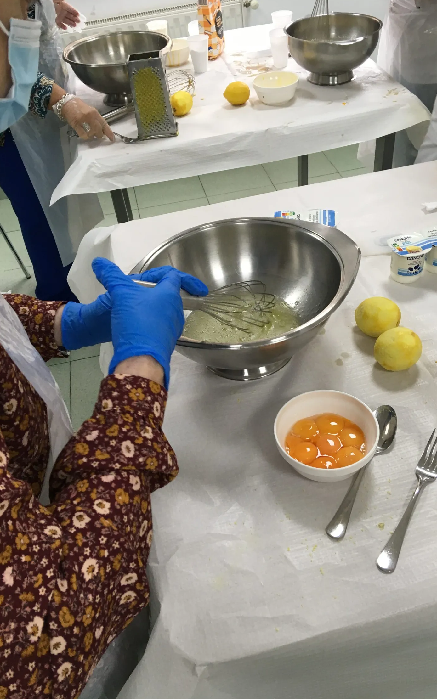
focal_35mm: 31
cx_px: 241
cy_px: 348
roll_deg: +7.7
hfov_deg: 40.5
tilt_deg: -43.6
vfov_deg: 61.2
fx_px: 591
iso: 50
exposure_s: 1/33
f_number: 2.2
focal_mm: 4.15
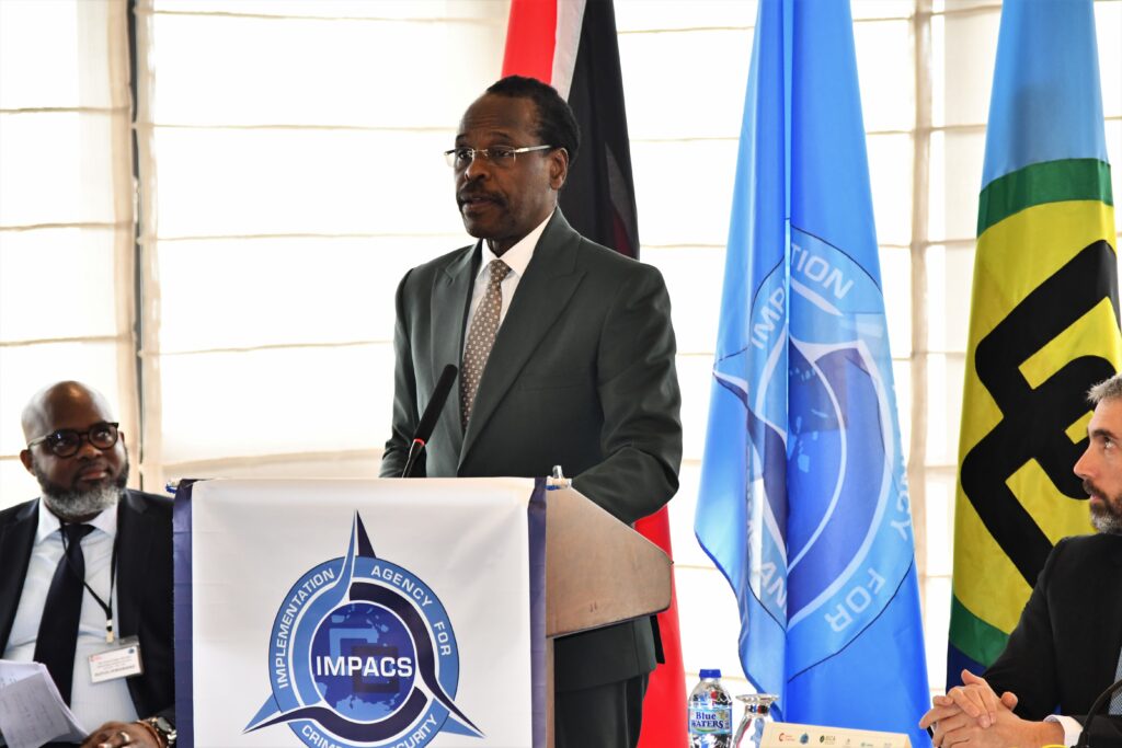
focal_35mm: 157
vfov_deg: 8.7
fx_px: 4894
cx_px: 561
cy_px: 374
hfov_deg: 13.1
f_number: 4.5
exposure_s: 1/160
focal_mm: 105
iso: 1600
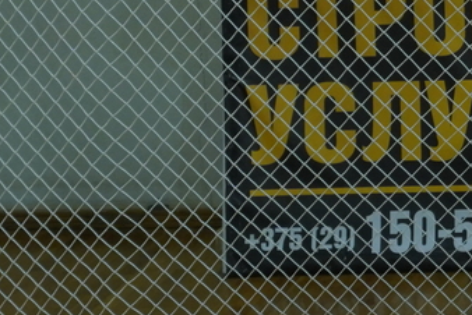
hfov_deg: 13.9
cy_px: -28
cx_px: 755
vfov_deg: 10.0
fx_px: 1780
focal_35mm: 136
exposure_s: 1/125
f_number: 4
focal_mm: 17
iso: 640
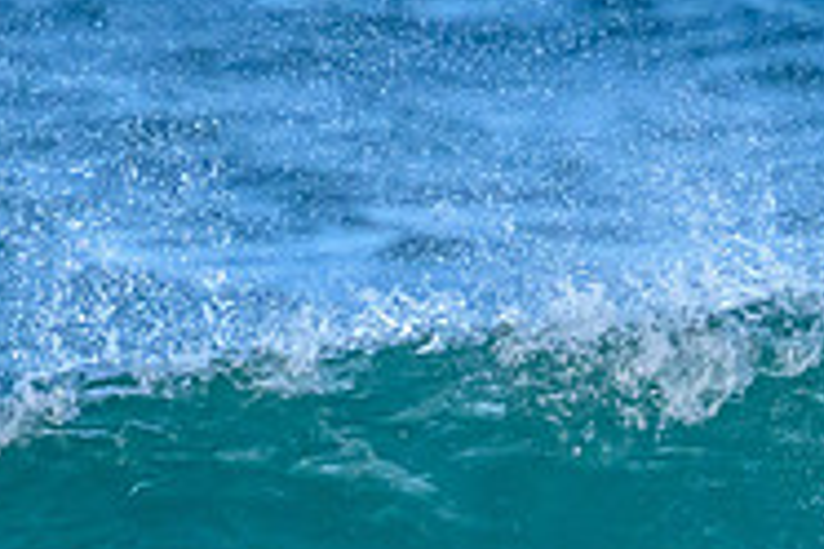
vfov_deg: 0.4
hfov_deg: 0.6
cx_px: 785
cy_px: 940
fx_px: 78617
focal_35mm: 3435
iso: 3600
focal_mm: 800
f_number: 11
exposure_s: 1/2000
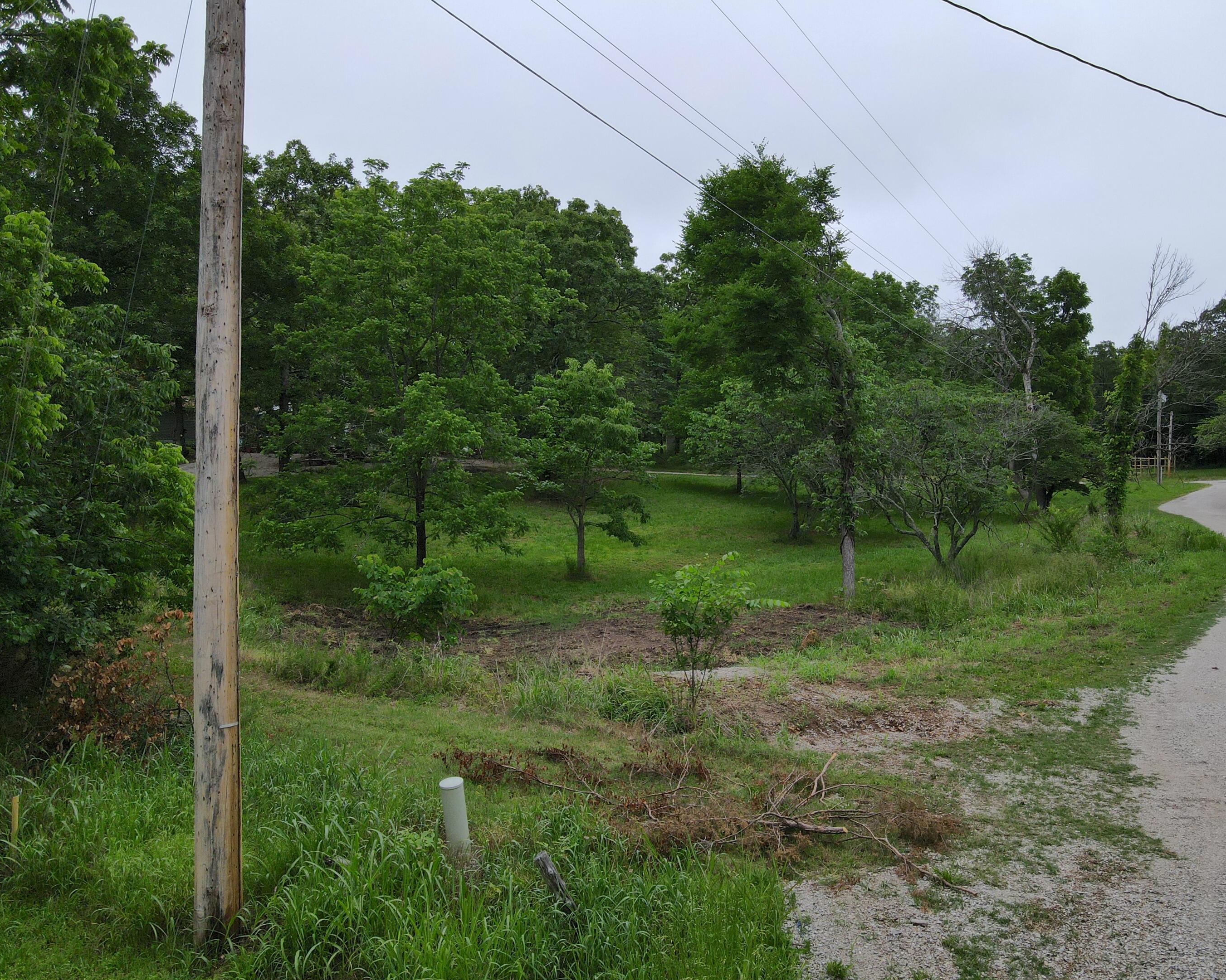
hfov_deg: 65.9
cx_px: 679
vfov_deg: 54.9
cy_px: 502
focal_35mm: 26
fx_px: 943
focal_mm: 4.5
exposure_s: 1/640
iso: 110
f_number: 2.8
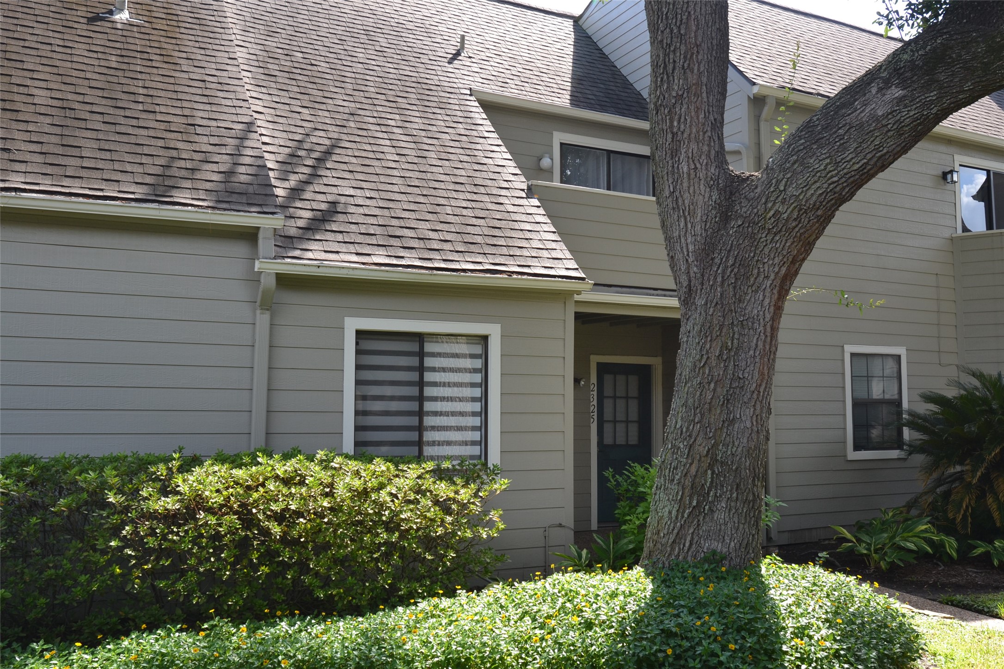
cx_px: 502
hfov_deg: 61.9
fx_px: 837
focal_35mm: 30
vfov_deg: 43.6
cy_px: 334
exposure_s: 1/125
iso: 200
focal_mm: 20
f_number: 5.6
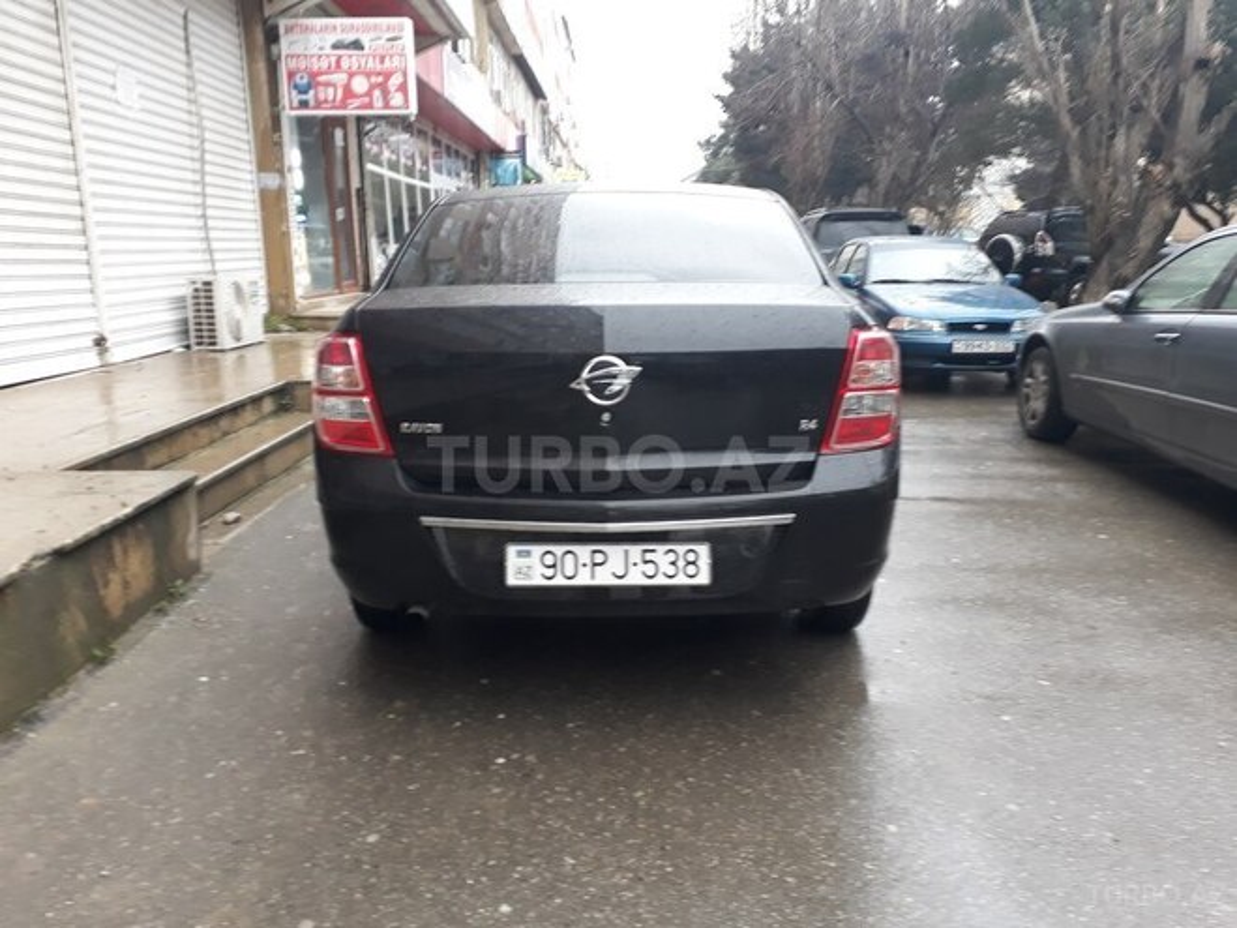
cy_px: 464
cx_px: 618
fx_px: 965
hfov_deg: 65.3
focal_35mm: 27
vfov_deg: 51.4
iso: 64
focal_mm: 3.6
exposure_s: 1/33
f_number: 1.9
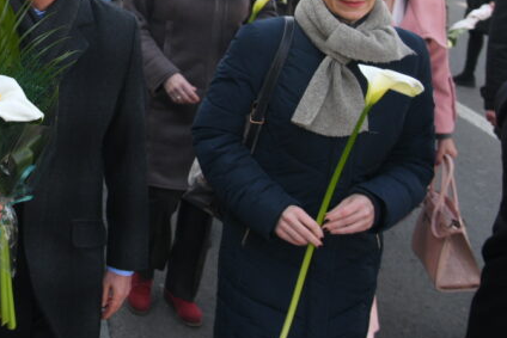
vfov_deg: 22.6
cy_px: 8
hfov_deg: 31.8
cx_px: 1
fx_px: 817
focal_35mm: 58
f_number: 4
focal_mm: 24
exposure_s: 1/320
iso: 200
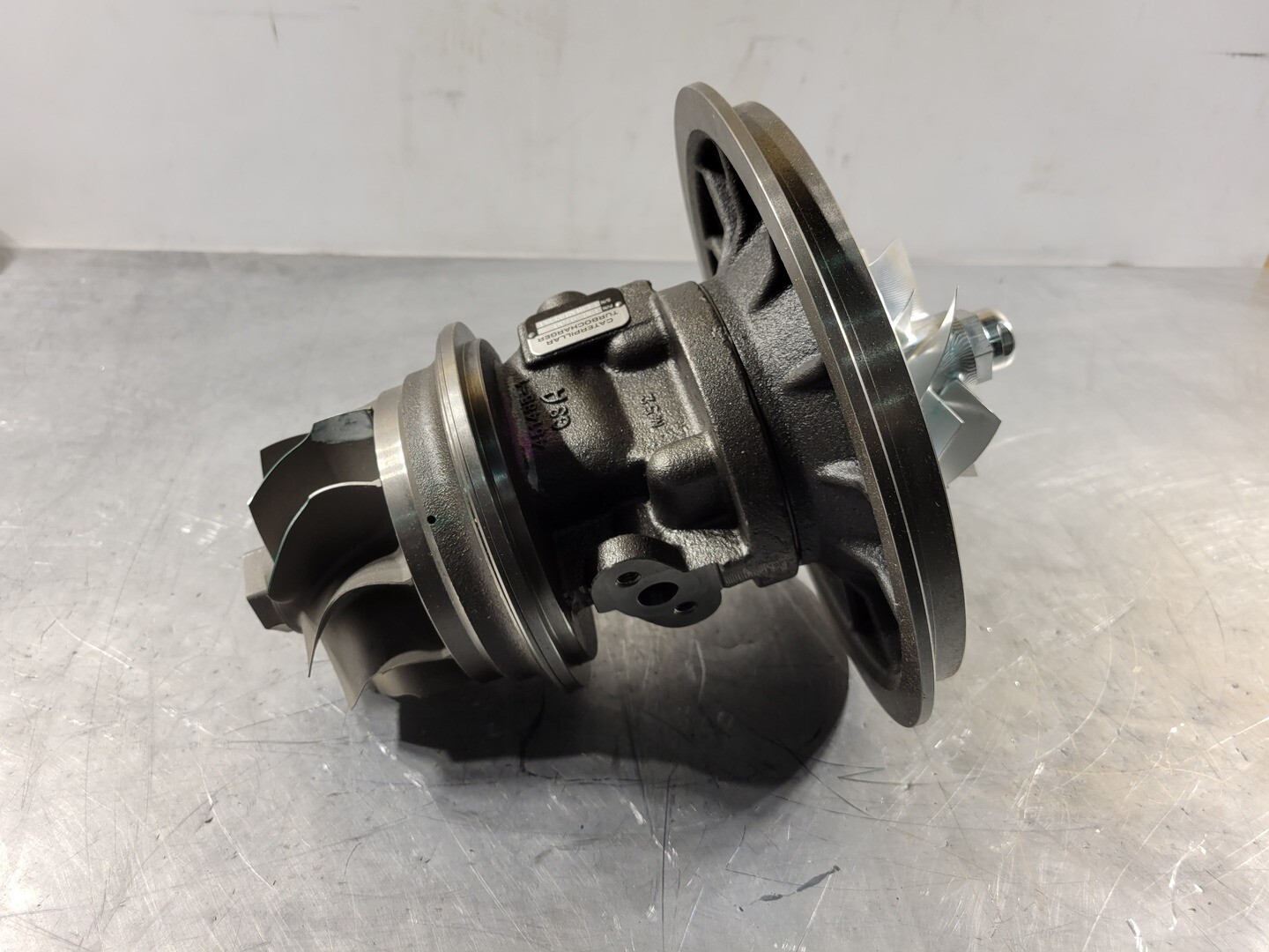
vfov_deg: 53.1
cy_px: 476
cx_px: 634
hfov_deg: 67.3
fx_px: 953
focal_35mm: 26
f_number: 1.8
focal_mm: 5.4
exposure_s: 1/120
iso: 50
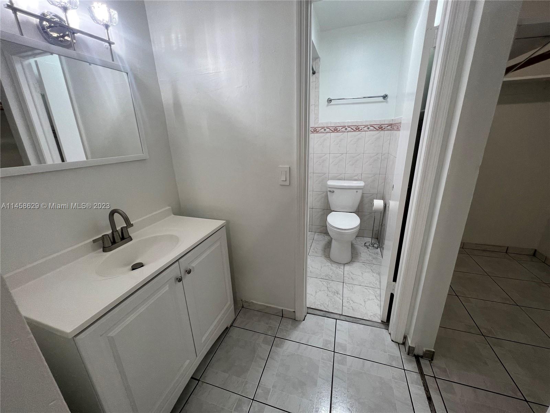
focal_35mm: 13
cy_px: 206
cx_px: 275
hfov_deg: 106.2
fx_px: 207
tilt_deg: -18.6
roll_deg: +1.8
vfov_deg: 89.9
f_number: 1.8
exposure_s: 1/120
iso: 100
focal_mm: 1.57
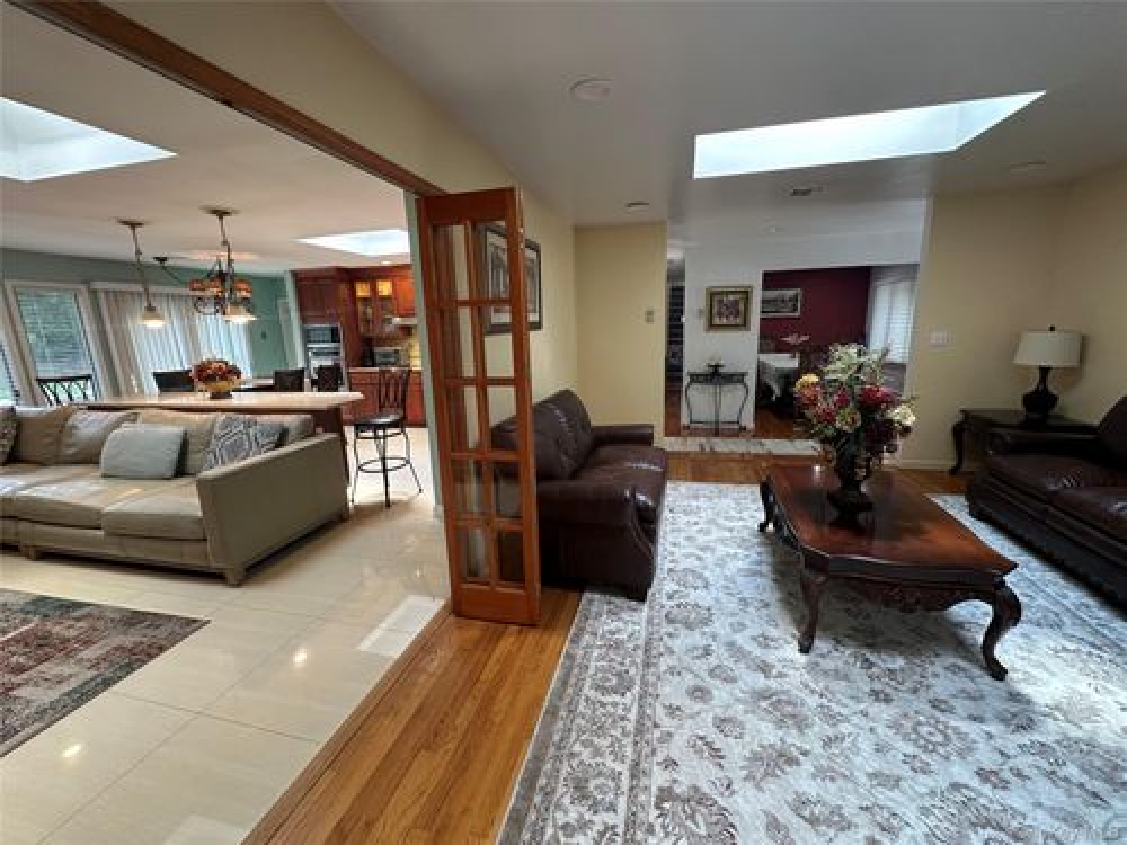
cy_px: 422
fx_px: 456
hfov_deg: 102.1
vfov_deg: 85.7
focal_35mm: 14
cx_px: 564
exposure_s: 1/60
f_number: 2.2
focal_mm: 2.22
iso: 160
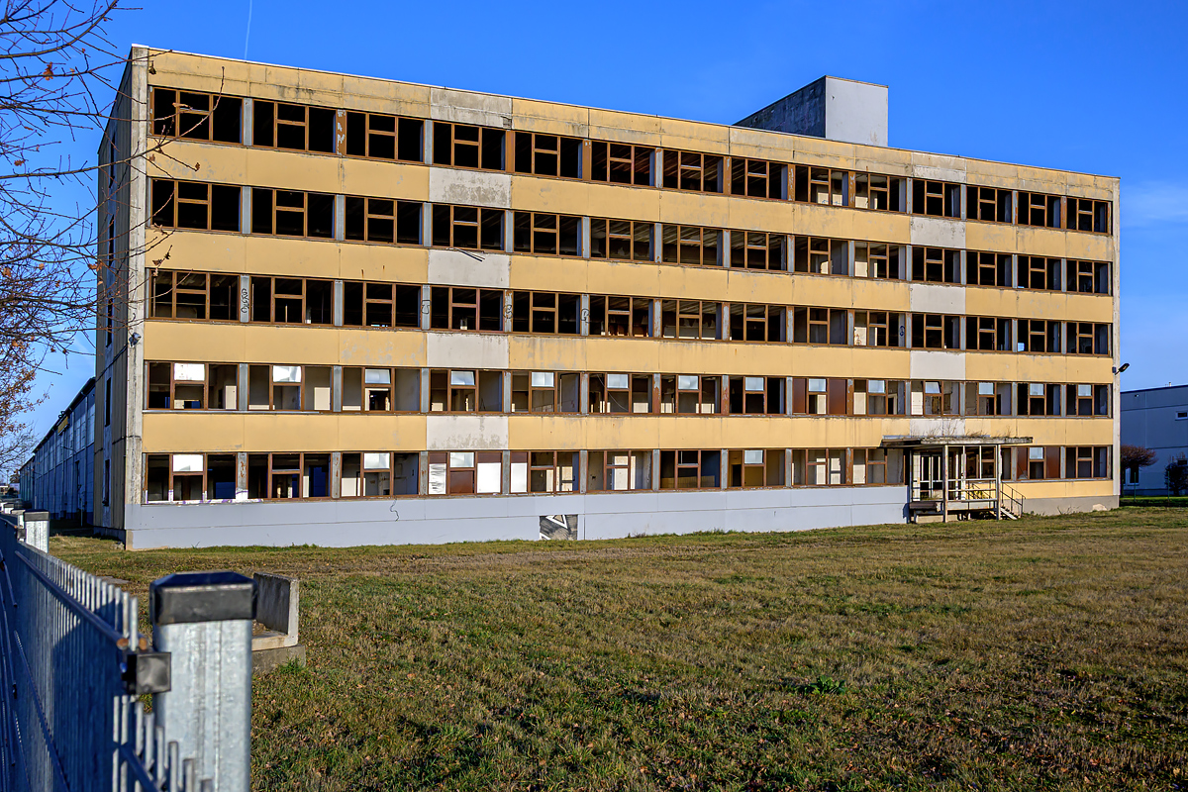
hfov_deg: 63.2
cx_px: 594
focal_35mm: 29
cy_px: 396
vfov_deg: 44.6
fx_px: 965
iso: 200
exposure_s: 1/500
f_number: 8
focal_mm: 19.5
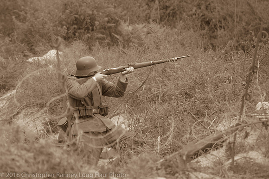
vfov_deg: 2.3
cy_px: 74
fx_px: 4499
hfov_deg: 3.4
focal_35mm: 602
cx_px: 91
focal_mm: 300
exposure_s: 1/800
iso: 400
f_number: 5.6
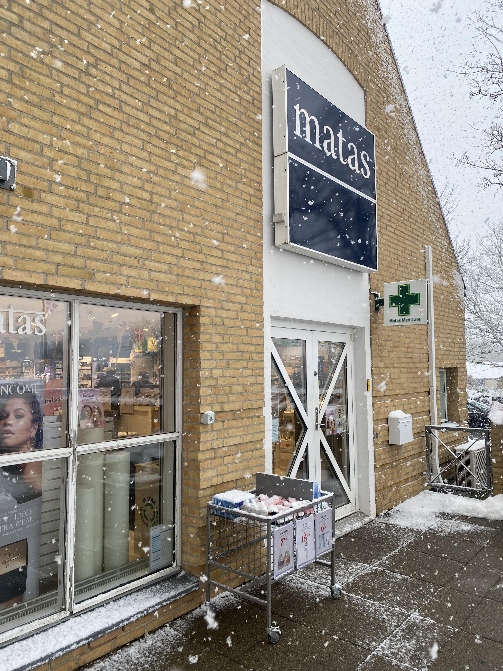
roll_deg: -0.1
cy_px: 336
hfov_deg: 53.1
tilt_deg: +5.1
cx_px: 252
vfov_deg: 67.3
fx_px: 504
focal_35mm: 26
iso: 32
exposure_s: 1/222
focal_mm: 4.25
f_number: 1.8
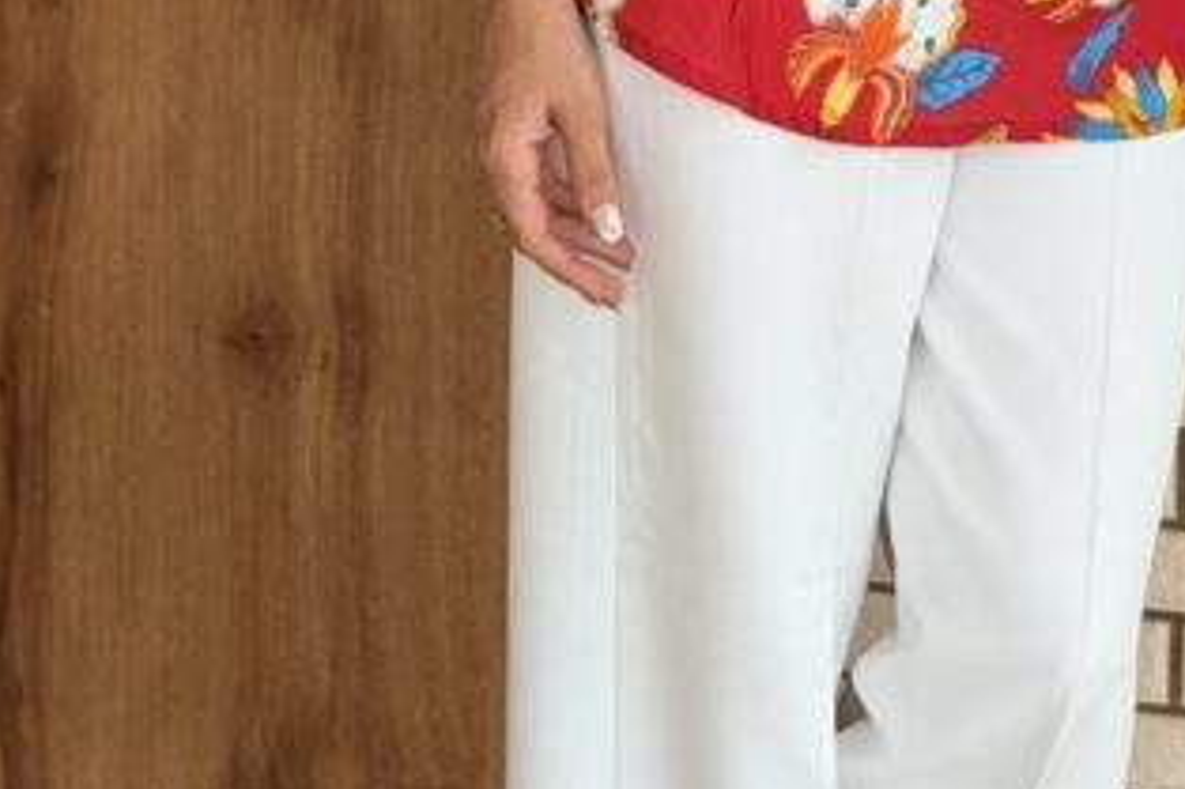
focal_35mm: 163
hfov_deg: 12.5
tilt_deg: -10.2
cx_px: 1019
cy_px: -219
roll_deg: -2.1
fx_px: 5362
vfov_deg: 8.3
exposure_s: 1/636
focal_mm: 6.76
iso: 64
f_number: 1.78
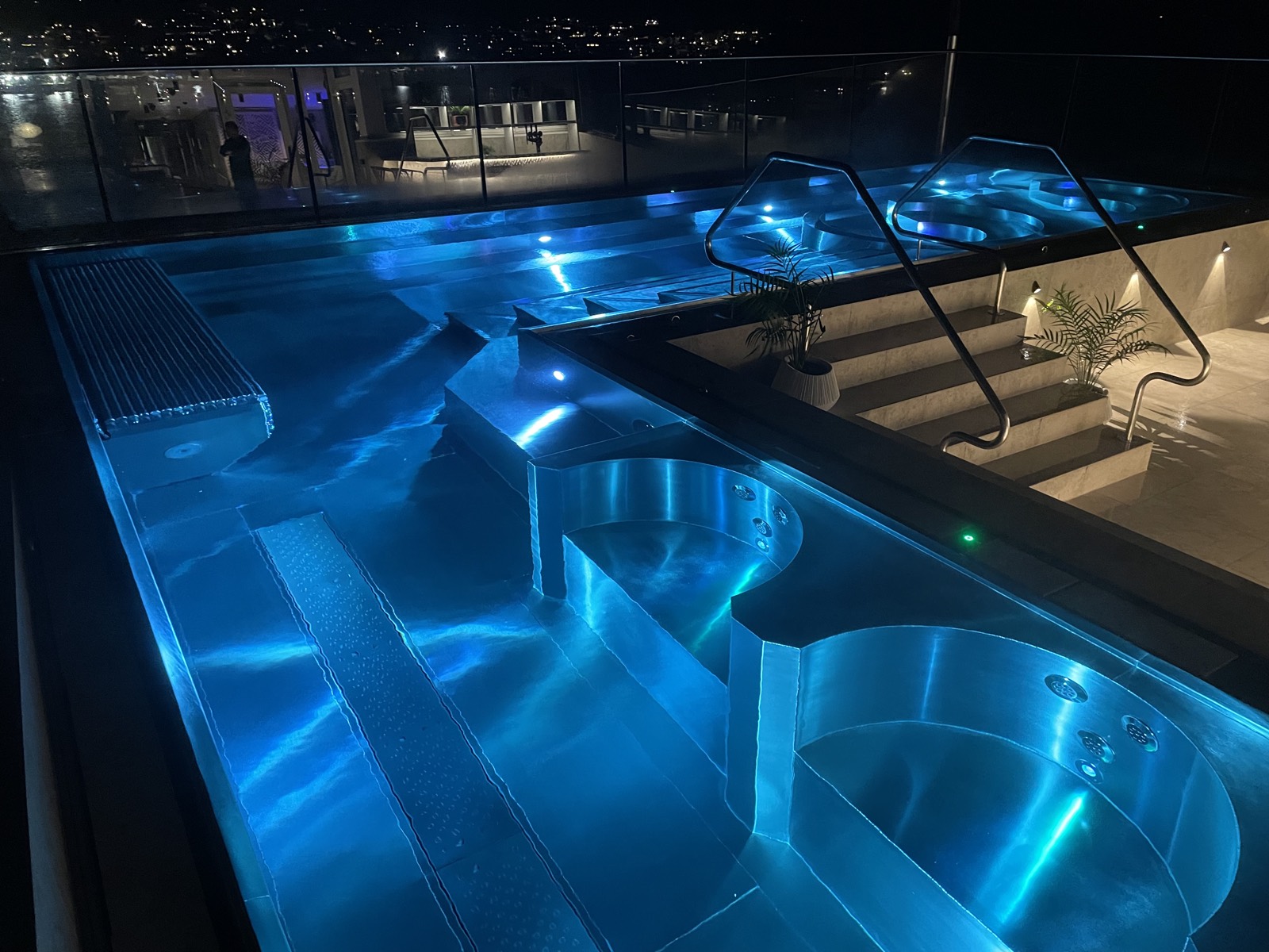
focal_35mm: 26
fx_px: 953
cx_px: 634
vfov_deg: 53.1
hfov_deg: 67.3
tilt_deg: -25.0
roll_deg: +0.5
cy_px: 476
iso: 640
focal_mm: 4.2
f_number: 1.6
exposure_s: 1/30
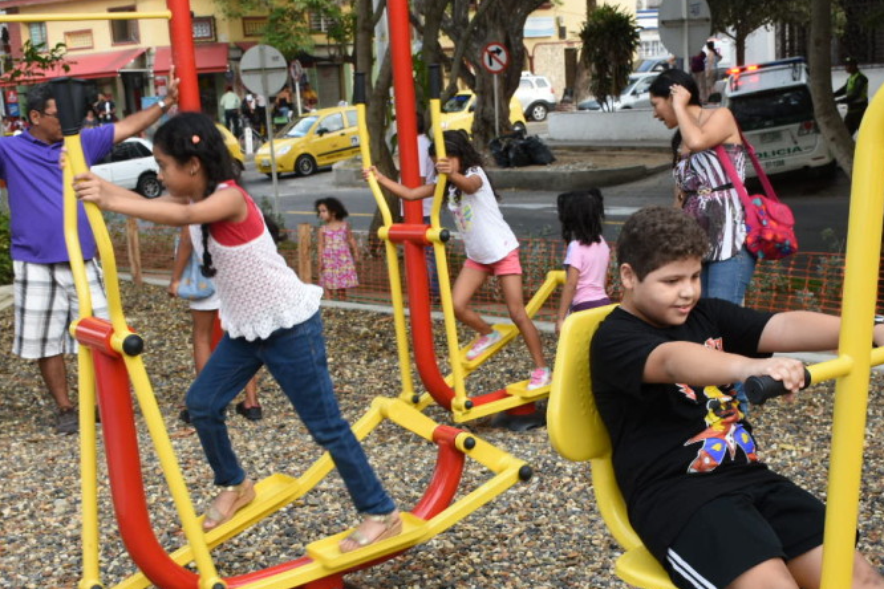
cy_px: 391
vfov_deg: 22.5
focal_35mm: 60
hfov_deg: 33.4
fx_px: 1473
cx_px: 487
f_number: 6.3
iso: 160
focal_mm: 26
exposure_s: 1/60
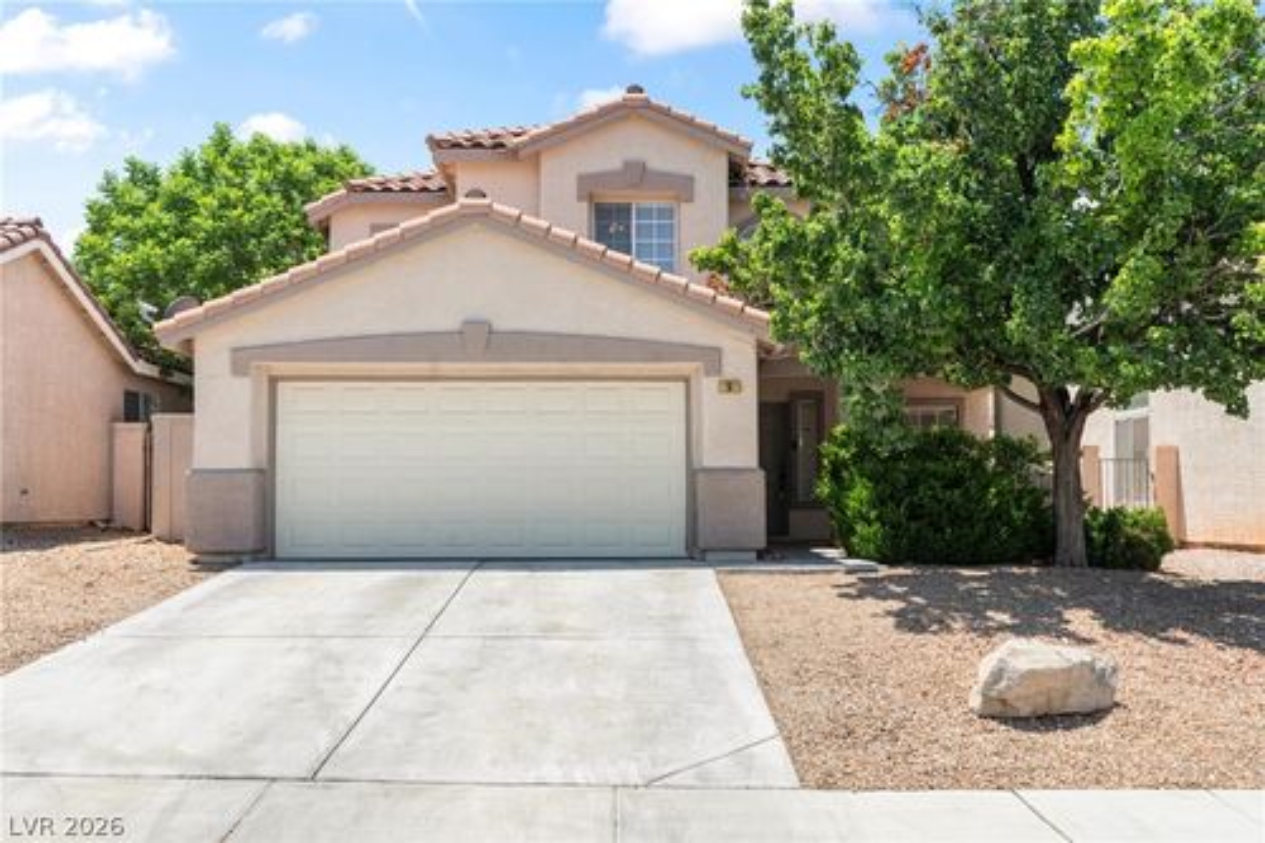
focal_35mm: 35
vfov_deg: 37.8
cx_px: 632
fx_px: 1229
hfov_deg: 54.5
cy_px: 422
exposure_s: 1/125
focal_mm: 35
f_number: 9
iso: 200
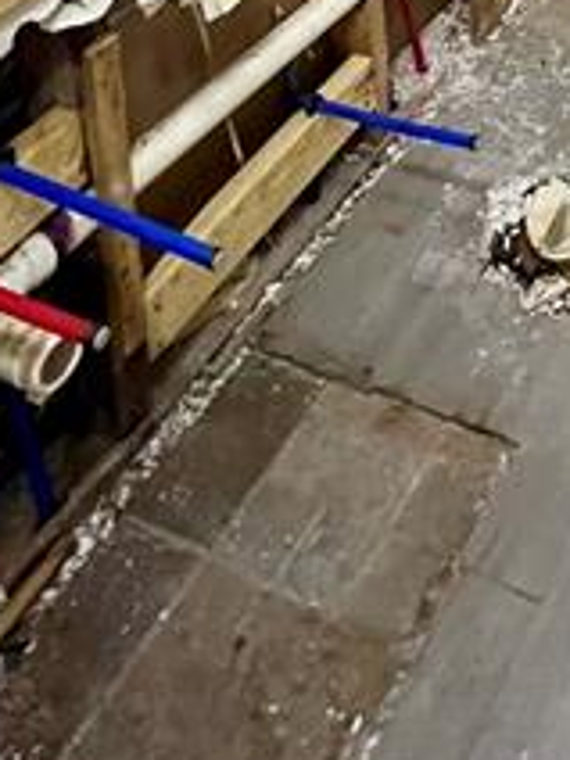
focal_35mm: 47
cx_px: 728
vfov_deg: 24.5
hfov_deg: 26.5
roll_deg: +0.5
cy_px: -513
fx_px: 1032
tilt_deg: -10.6
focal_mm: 1.57
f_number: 1.8
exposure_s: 1/60
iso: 1000
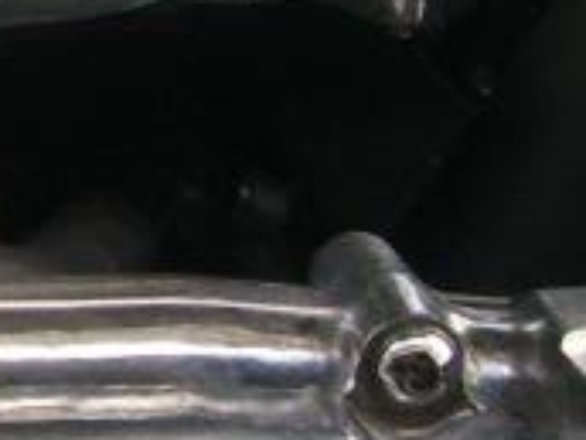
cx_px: -477
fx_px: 3826
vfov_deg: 6.6
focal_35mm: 226
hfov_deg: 8.4
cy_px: 34
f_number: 2.7
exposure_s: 1/250
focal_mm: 6.2
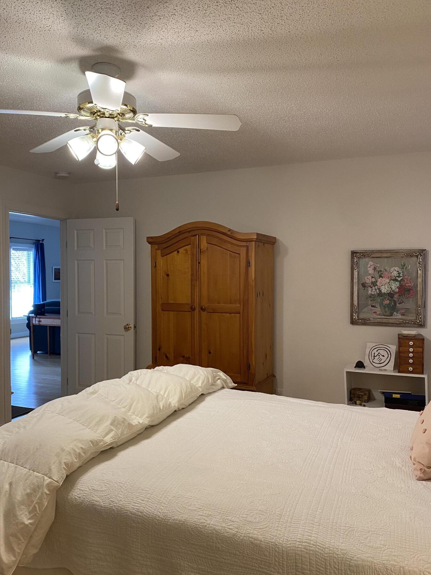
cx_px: 199
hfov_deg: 48.2
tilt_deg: -2.3
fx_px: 481
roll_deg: +0.3
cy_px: 303
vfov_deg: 61.6
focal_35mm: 29
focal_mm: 4.25
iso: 80
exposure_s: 1/60
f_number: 1.8
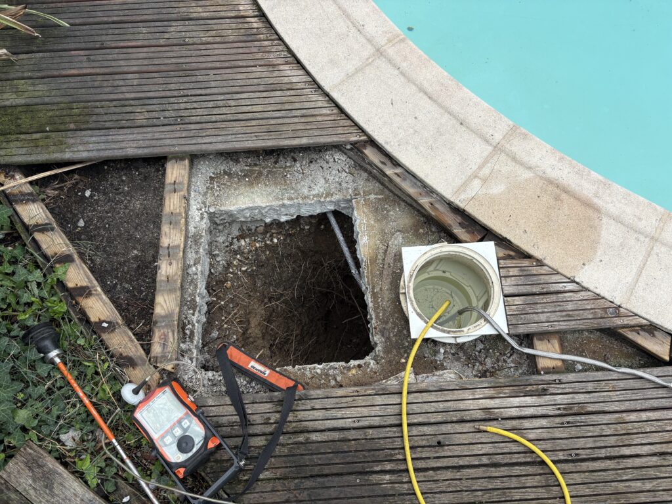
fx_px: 505
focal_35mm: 26
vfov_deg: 53.1
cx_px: 336
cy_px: 252
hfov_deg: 67.3
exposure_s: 1/1311
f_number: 1.6
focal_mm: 5.96
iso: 50
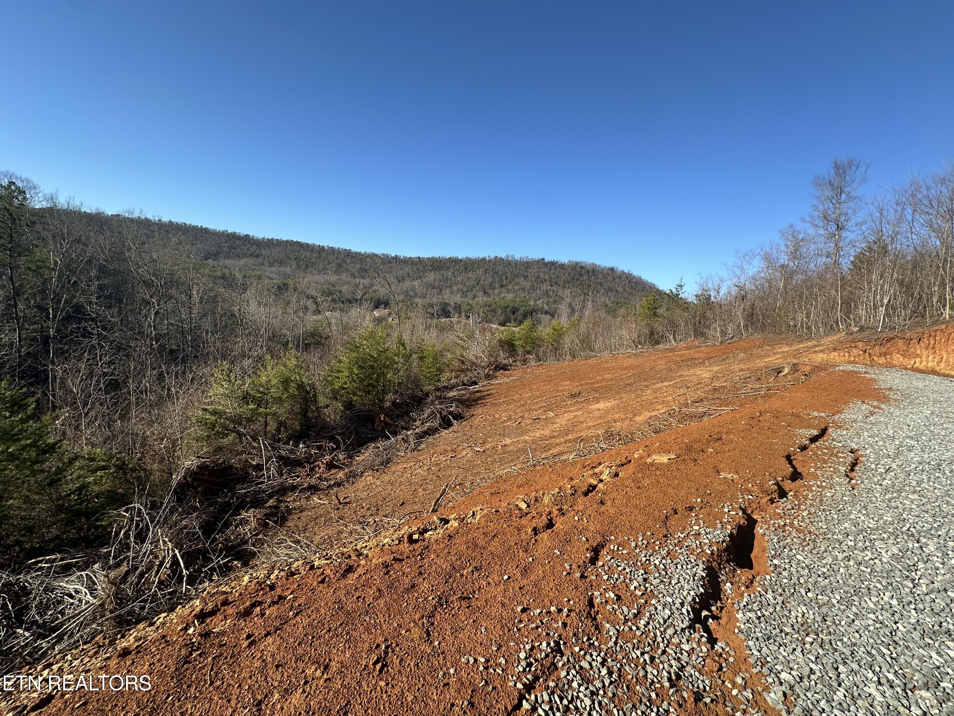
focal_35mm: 14
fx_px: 386
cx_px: 477
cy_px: 358
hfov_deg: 102.1
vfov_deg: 85.7
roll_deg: -7.3
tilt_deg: -4.0
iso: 40
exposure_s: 1/1024
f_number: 2.2
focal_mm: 2.22
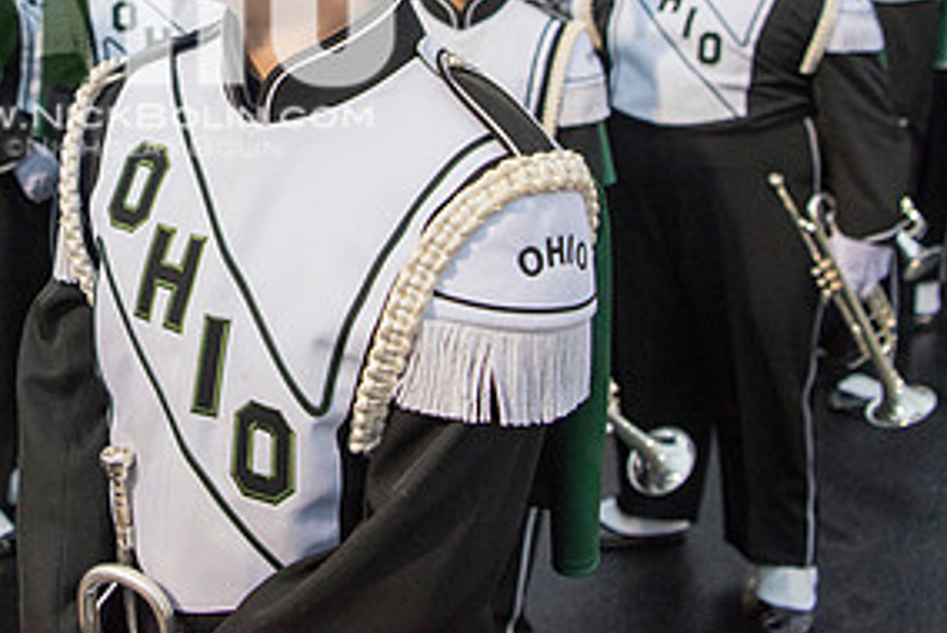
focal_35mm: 49
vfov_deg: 26.1
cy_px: -2
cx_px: 143
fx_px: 1290
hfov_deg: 38.3
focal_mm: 24
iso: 2000
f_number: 3.2
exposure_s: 1/800
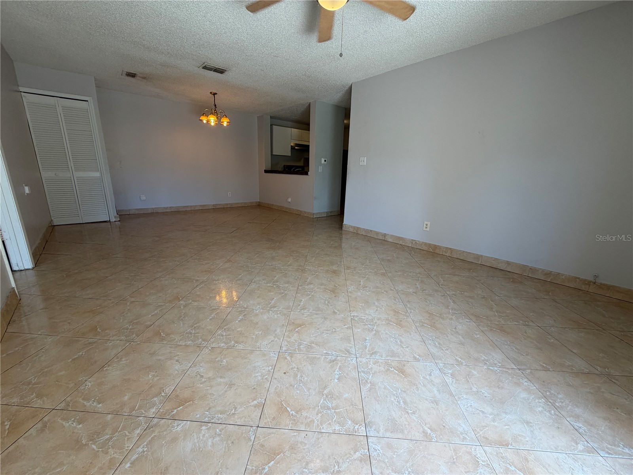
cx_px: 316
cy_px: 238
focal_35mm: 14
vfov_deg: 85.7
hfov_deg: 102.1
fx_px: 256
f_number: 2.2
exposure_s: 1/120
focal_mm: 2.22
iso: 80
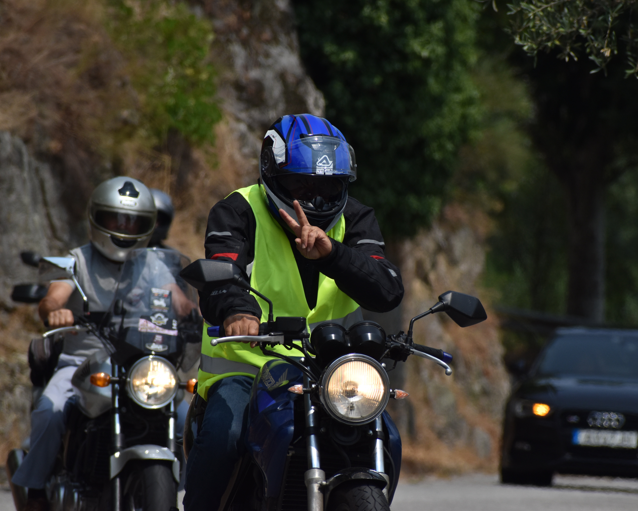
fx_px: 8308
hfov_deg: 4.4
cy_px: 255
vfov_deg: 3.5
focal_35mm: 440
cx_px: 350
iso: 250
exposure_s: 1/2000
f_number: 8
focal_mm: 260
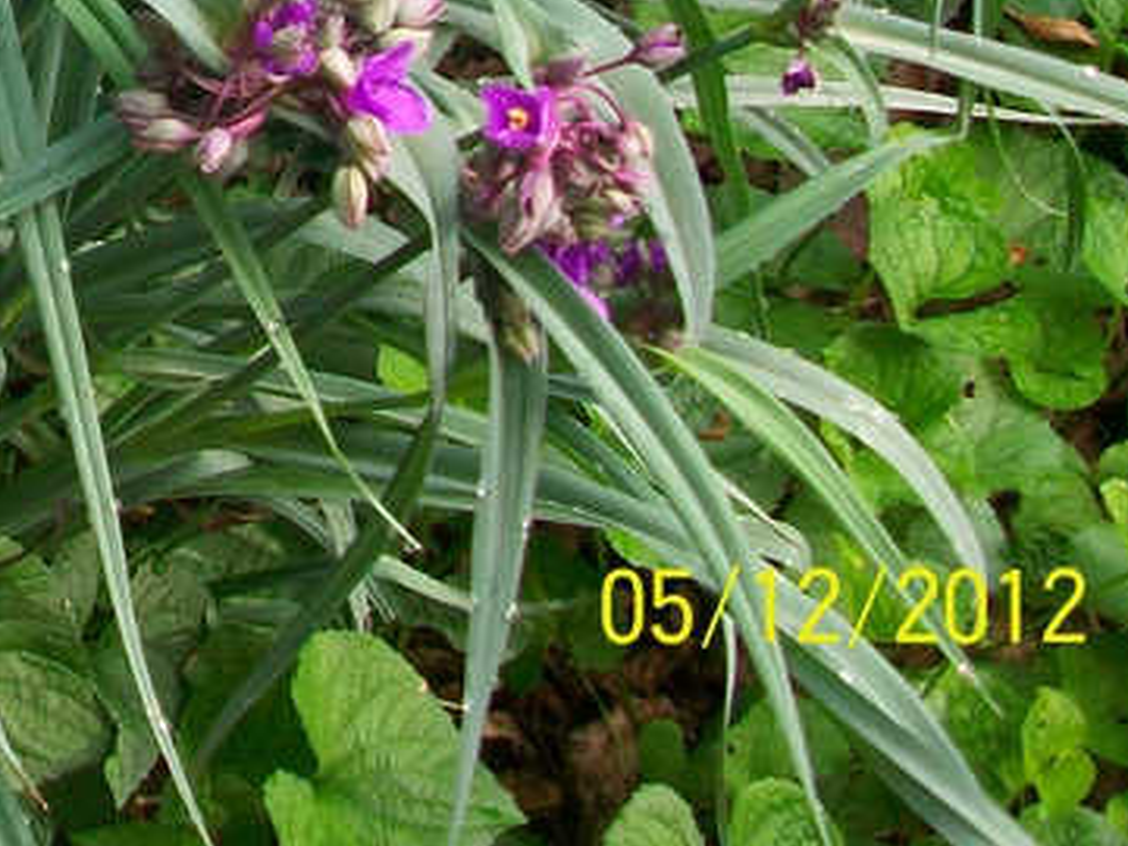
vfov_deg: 15.3
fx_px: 2965
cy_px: -329
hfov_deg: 19.7
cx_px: -354
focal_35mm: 91
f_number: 2.8
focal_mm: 5.7
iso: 64
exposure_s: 1/80
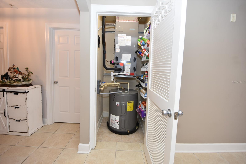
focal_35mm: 15
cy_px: 82
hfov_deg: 100.4
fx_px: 102
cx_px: 123
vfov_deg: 77.3
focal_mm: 10
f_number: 4
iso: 280
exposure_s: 1/60
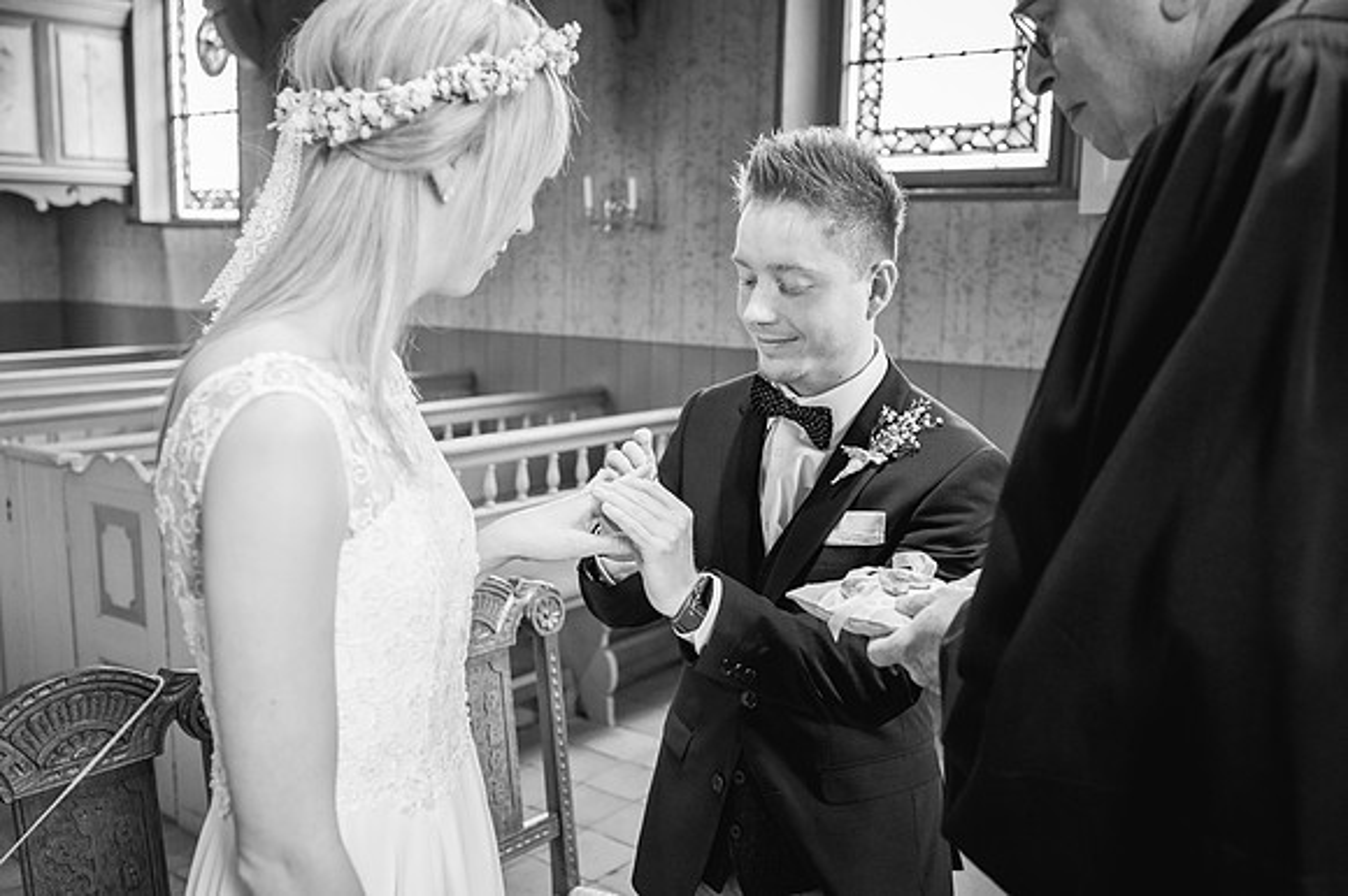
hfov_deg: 54.5
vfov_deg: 37.8
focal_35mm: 35
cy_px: 448
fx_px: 1310
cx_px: 674
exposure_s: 1/50
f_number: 3.5
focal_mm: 35
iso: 2500
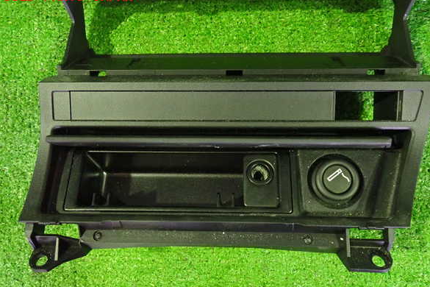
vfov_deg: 41.1
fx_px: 382
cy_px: 152
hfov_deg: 58.7
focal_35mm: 32
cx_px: 220
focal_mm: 5.4
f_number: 2.3
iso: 800
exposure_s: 1/15
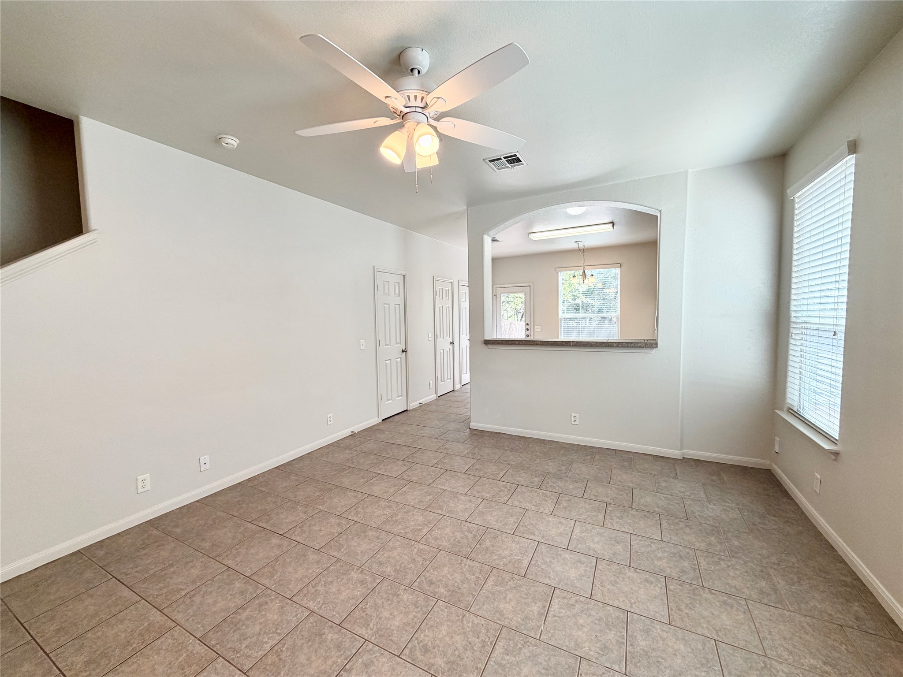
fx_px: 365
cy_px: 338
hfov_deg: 102.1
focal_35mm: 14
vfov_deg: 85.7
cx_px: 452
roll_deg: +1.2
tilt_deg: -4.7
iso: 125
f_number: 2.2
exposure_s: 1/120
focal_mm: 2.22
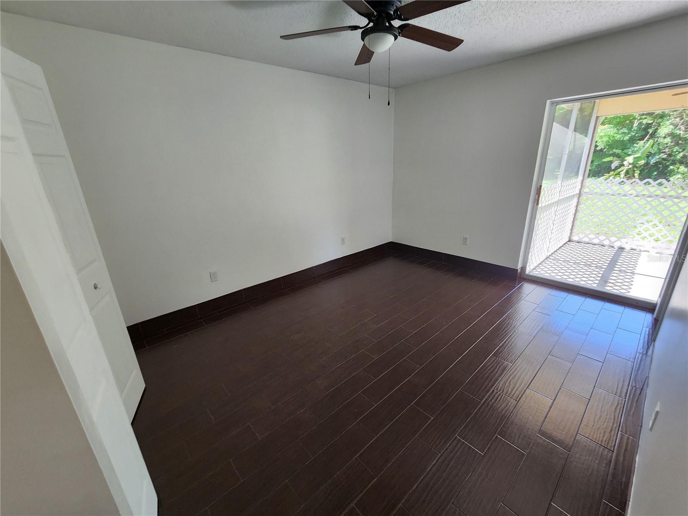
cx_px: 344
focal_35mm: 13
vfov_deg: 89.9
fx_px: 258
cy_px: 258
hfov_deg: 106.2
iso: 200
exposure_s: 1/60
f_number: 2.2
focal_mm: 2.2
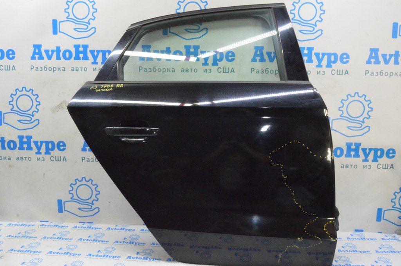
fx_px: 367
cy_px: 133
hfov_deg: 57.3
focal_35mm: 33
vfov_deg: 39.9
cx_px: 200
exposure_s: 1/15
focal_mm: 22
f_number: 20
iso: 6400
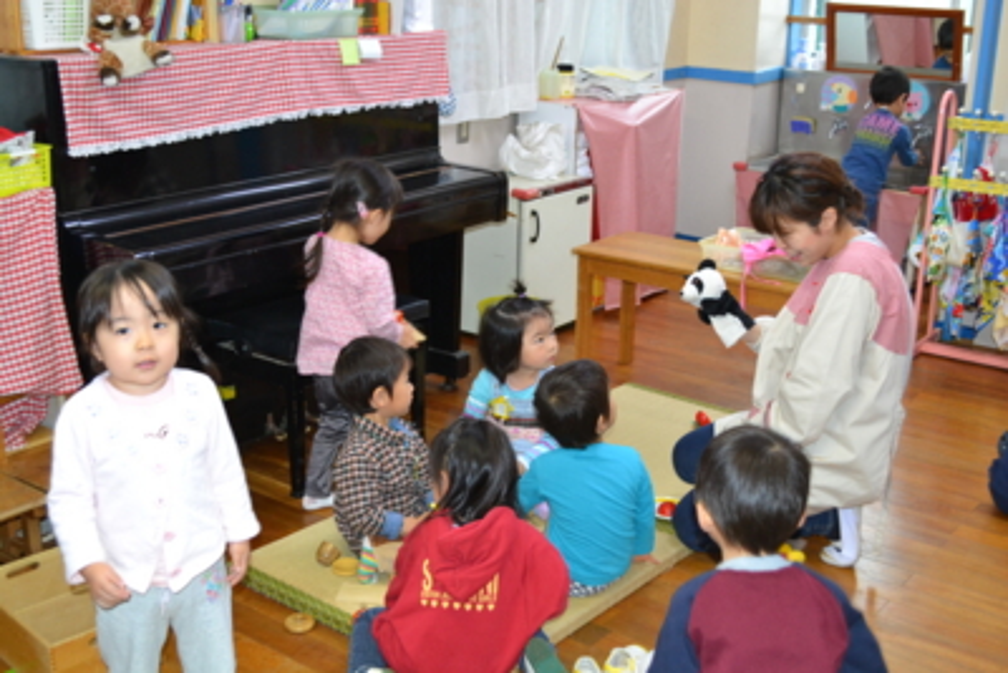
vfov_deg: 30.9
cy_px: 336
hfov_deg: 44.9
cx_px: 504
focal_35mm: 44
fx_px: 1218
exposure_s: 1/60
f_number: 4.5
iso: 1100
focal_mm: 29
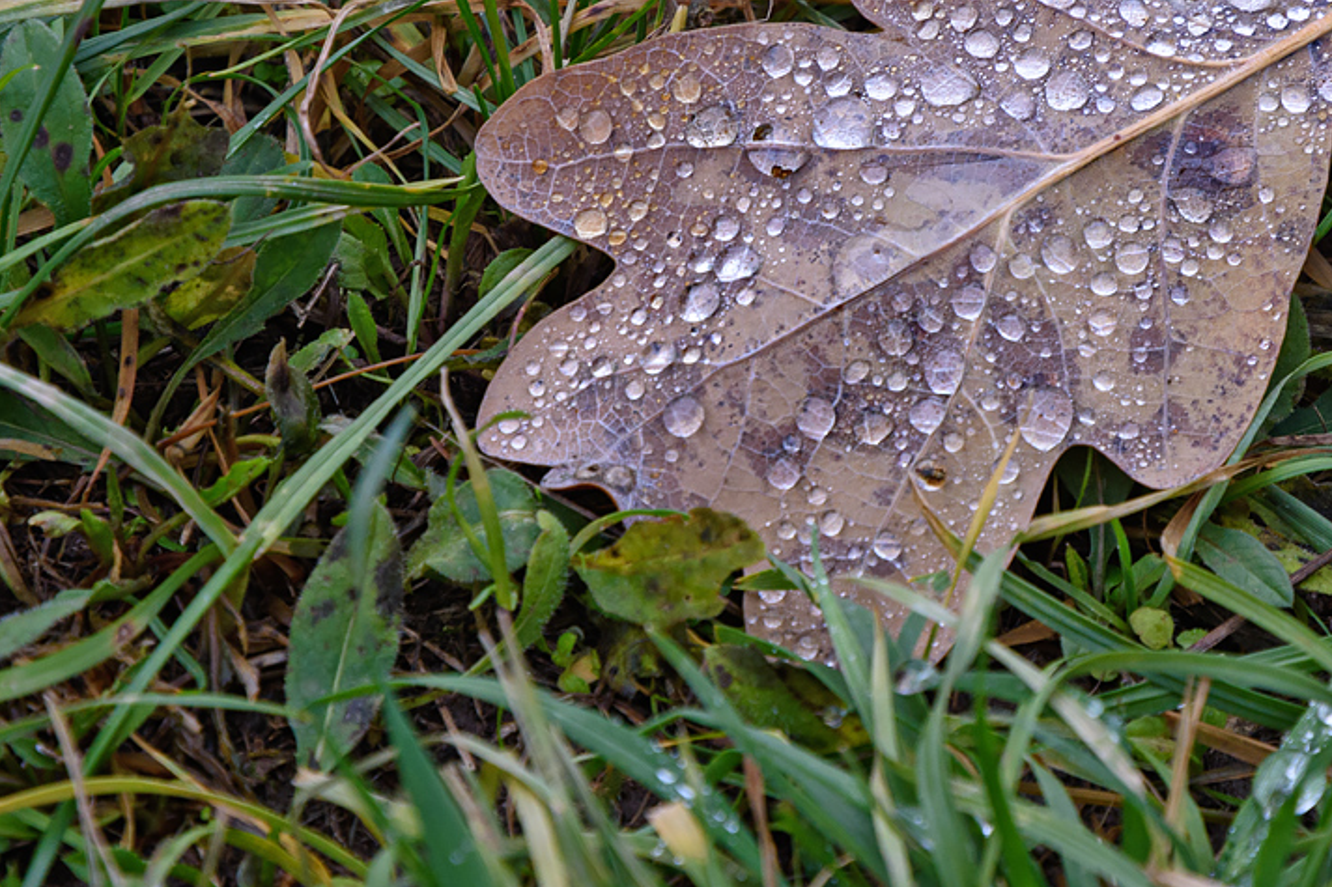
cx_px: 861
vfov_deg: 6.8
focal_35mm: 202
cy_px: 359
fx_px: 7472
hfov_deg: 10.2
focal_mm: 80
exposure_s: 1/160
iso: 280
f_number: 7.1
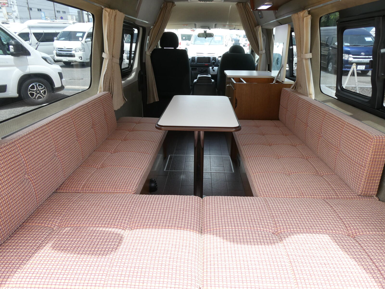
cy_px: 144
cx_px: 192
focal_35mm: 24
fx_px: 267
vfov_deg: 56.8
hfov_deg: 71.6
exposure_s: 1/125
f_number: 3.3
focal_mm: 4.3
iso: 80
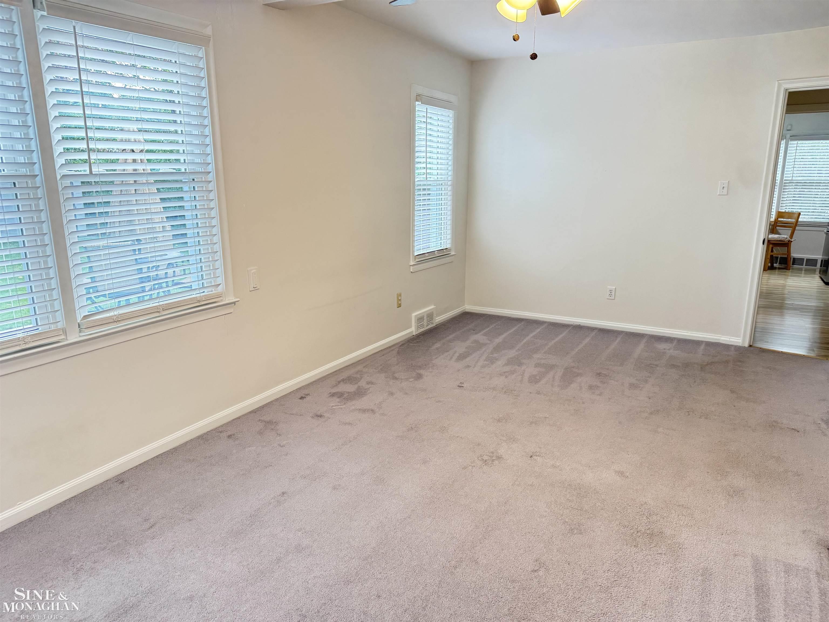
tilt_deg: -12.7
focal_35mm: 24
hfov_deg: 71.6
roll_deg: -0.5
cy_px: 311
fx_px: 575
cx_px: 414
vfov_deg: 56.8
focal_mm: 6.76
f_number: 1.78
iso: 400
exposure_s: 1/120
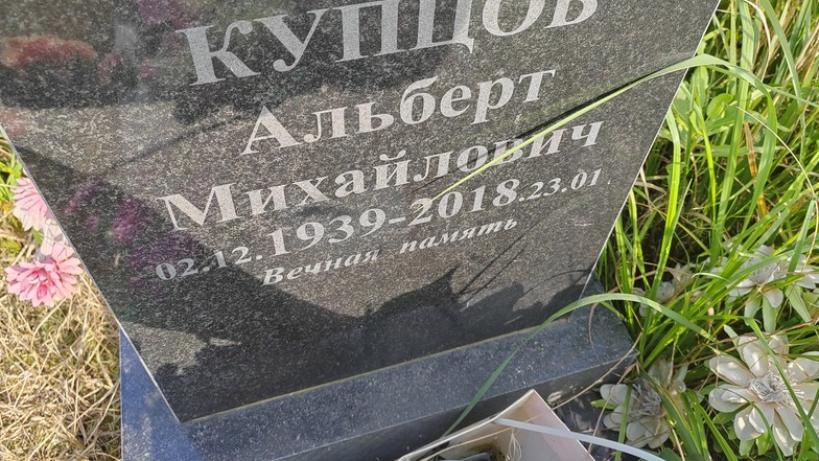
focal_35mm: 30
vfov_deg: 38.9
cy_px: 199
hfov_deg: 64.3
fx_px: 651
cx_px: 406
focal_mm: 5.52
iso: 100
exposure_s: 1/330
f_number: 1.9
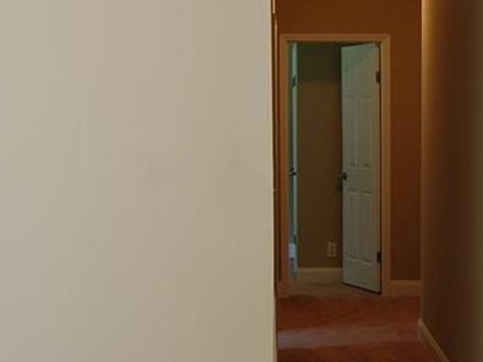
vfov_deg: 14.9
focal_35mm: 99
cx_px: 332
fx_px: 1381
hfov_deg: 19.8
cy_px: 242
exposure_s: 1/60
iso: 400
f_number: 4
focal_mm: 26
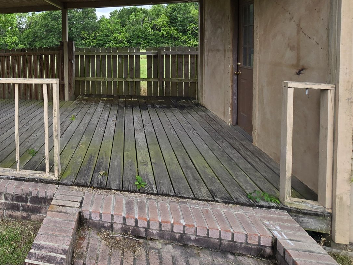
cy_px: 58
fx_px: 245
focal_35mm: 24
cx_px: 65
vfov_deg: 53.6
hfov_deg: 64.4
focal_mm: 2.2
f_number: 2.2
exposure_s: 1/580
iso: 50
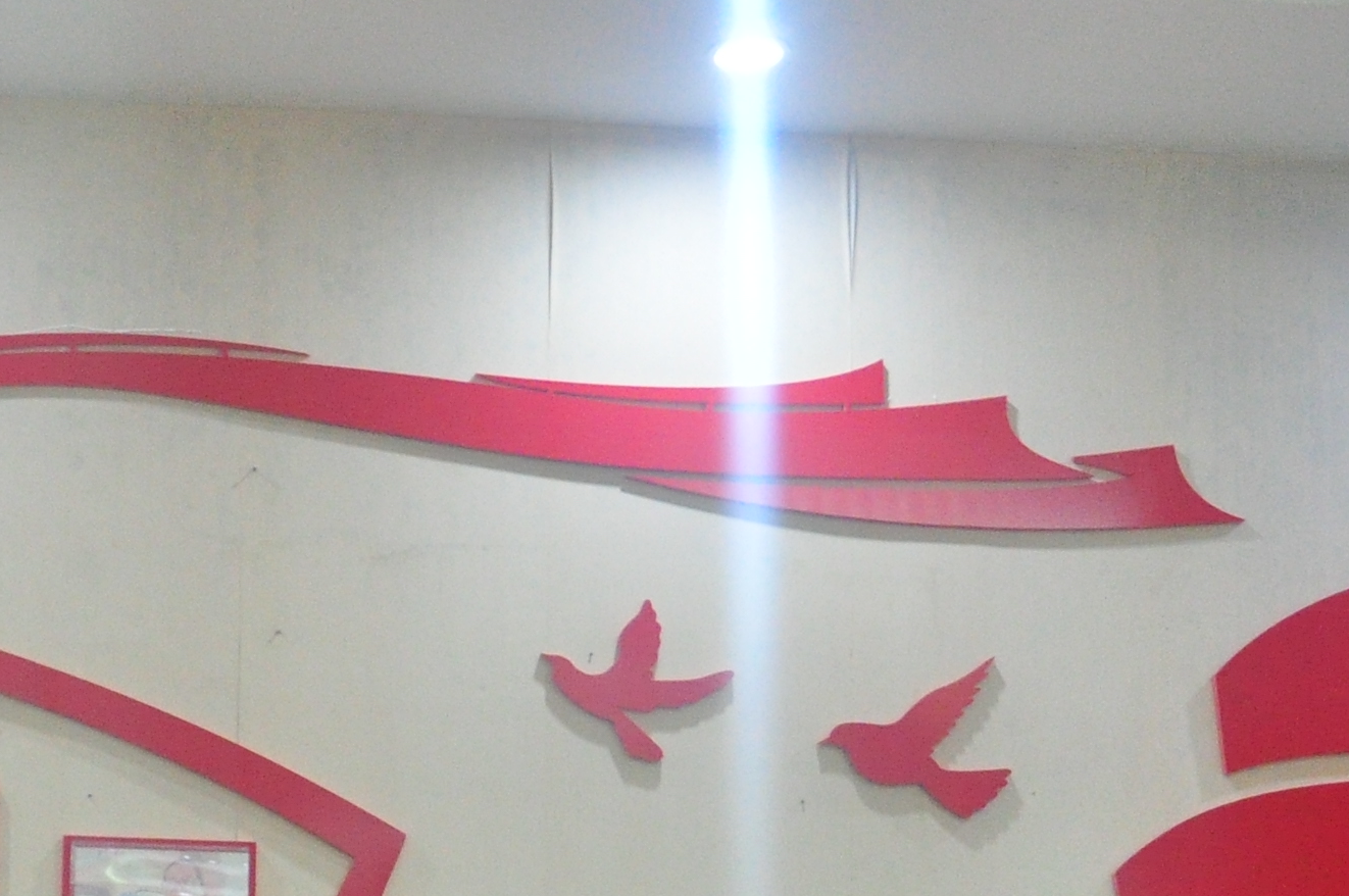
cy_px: 1167
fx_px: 4005
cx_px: -2
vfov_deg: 12.4
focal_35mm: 107
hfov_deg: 18.6
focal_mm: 22
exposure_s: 1/30
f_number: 3.8
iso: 1250
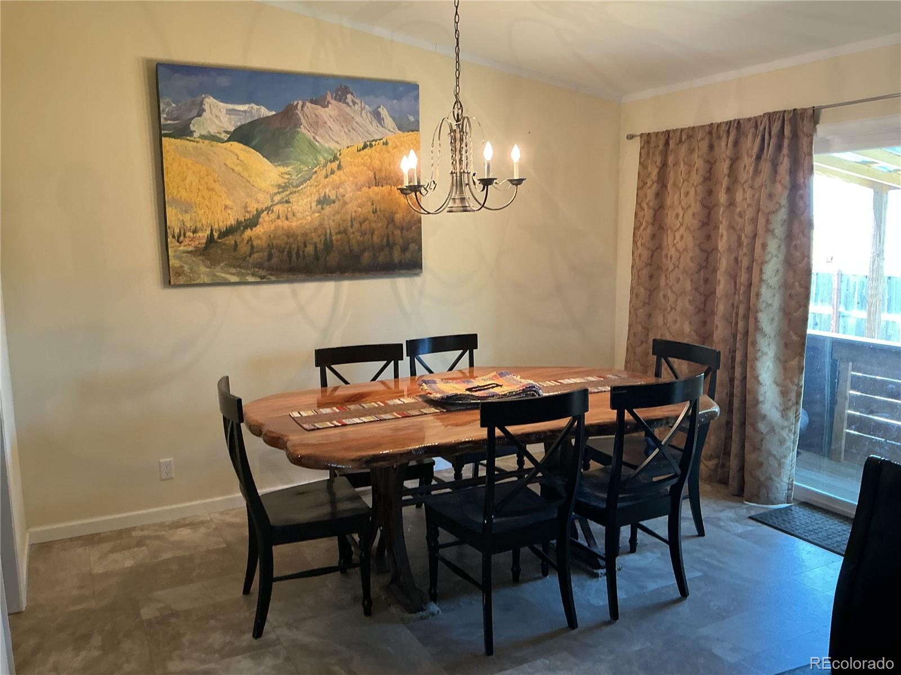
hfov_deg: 61.7
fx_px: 755
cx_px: 450
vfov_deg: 48.2
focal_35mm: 29
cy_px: 338
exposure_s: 1/60
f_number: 1.8
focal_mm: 3
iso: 100
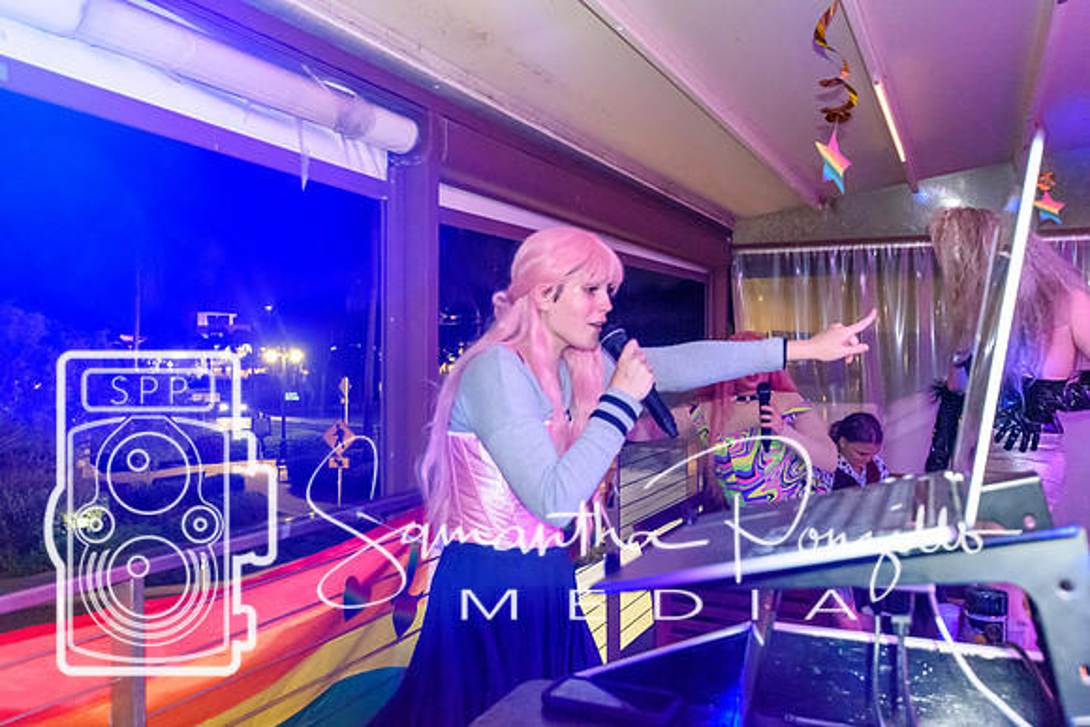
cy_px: 364
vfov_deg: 42.7
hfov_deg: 60.7
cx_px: 545
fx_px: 930
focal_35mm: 31
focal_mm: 20
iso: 5600
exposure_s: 1/60
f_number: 3.5
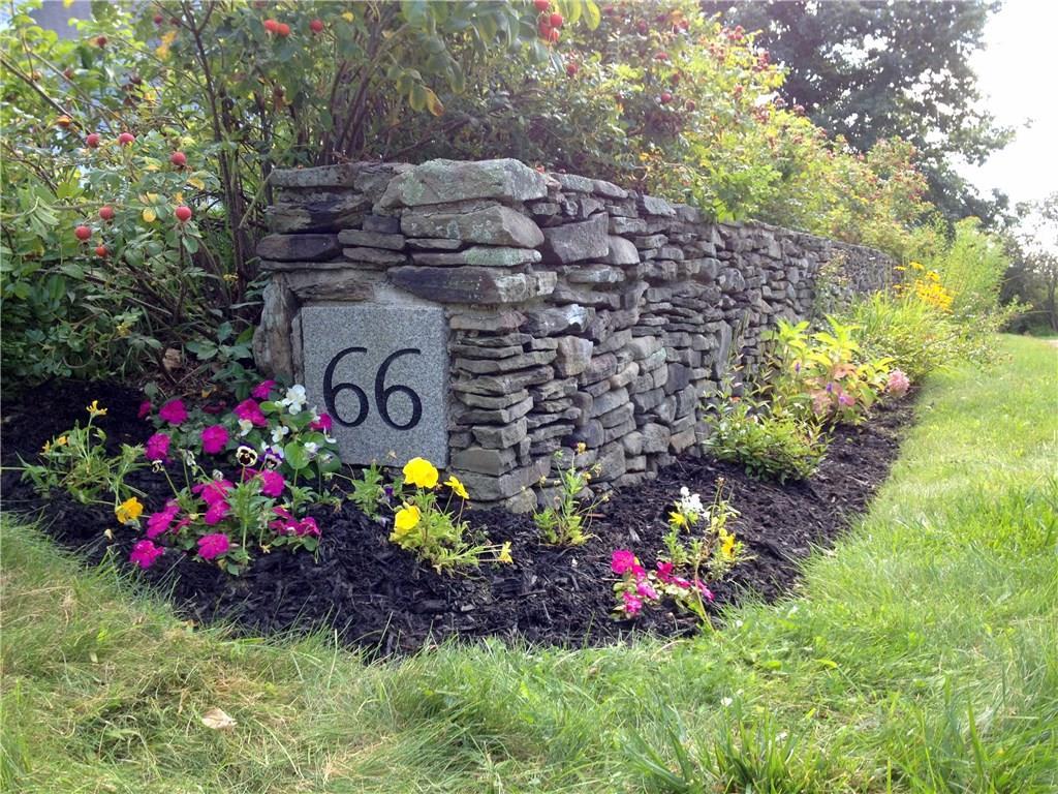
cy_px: 397
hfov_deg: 52.6
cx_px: 529
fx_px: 1070
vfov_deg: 40.7
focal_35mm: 35
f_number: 2.4
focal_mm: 4.28
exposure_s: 1/148
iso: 64
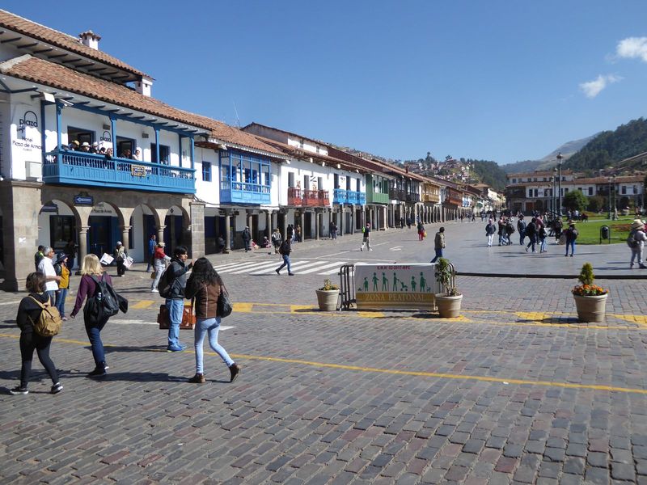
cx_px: 324
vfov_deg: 48.2
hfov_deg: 61.7
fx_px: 542
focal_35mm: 29
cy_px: 242
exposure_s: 1/800
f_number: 3.5
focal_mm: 5
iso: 80
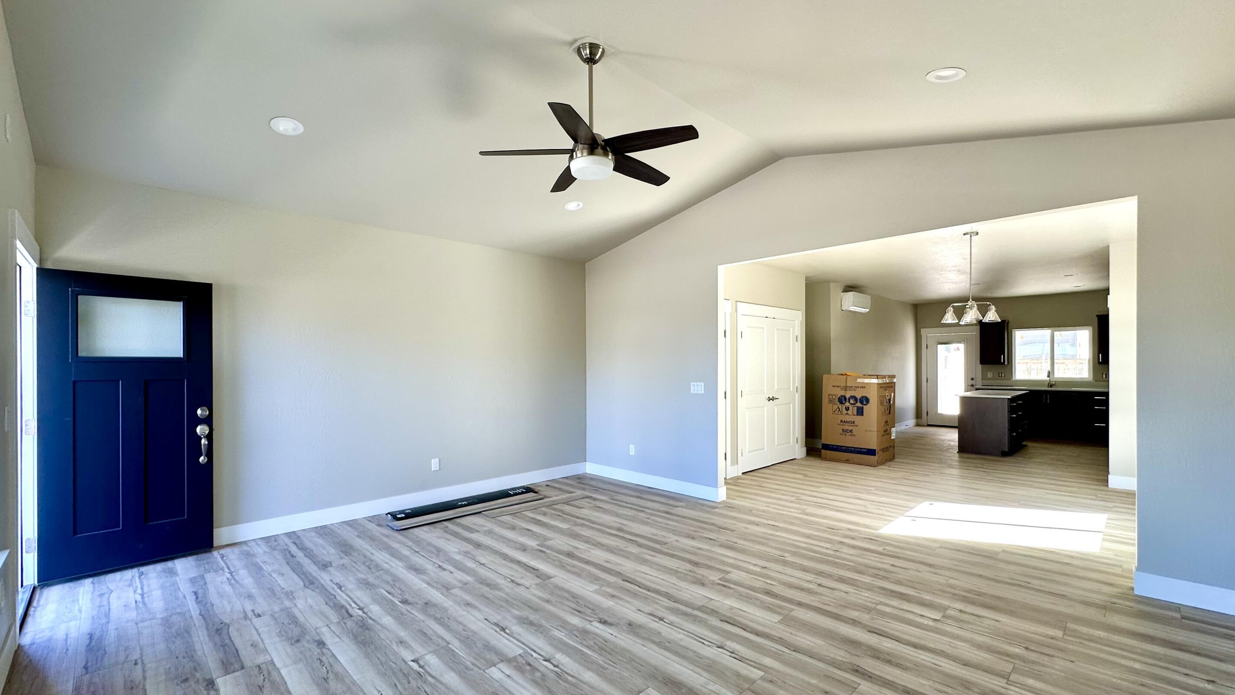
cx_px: 607
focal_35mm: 16
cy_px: 368
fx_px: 524
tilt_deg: -0.2
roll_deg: -0.3
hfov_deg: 99.4
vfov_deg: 67.0
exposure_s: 1/99
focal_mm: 2.22
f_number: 2.2
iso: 50
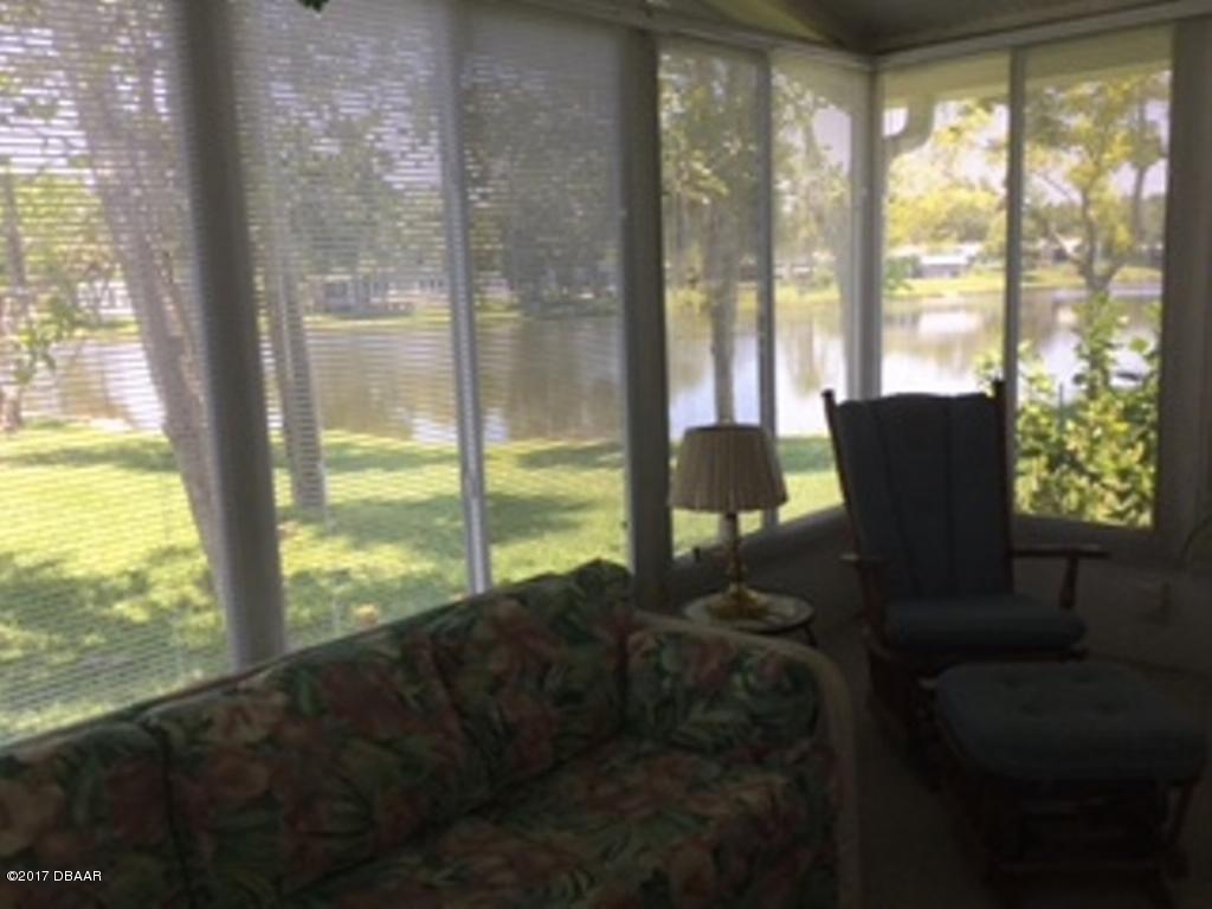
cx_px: 606
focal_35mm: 31
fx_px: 1085
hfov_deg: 58.4
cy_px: 454
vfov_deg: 45.4
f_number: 2.4
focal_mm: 3.3
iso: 32
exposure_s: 1/120
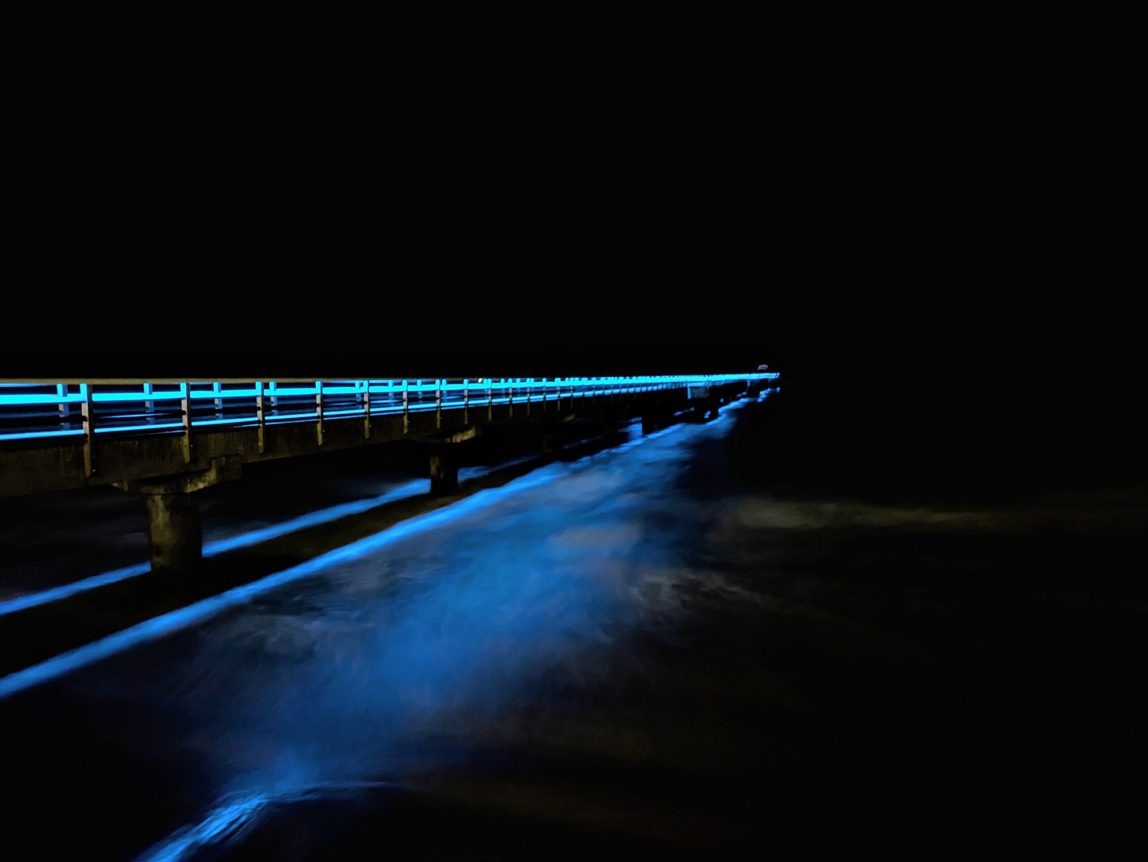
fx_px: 829
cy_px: 431
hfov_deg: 69.4
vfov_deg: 54.9
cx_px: 574
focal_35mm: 25
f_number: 1.89
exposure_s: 1/16.7
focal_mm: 5.43
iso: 3954
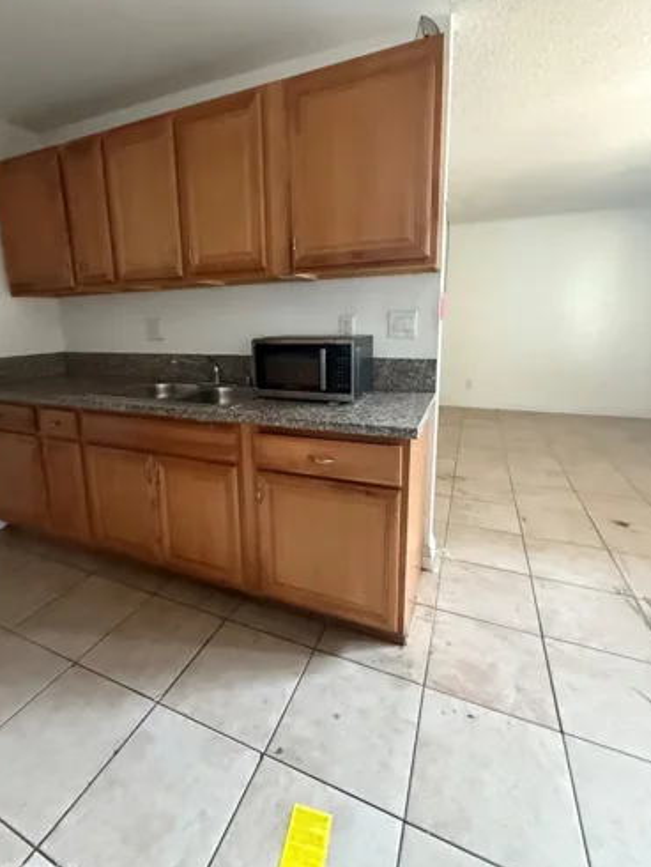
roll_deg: +1.0
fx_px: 401
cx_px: 299
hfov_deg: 78.0
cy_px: 391
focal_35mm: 16
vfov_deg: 94.2
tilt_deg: -9.1
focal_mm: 2.22
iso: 1250
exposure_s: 1/55
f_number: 2.2
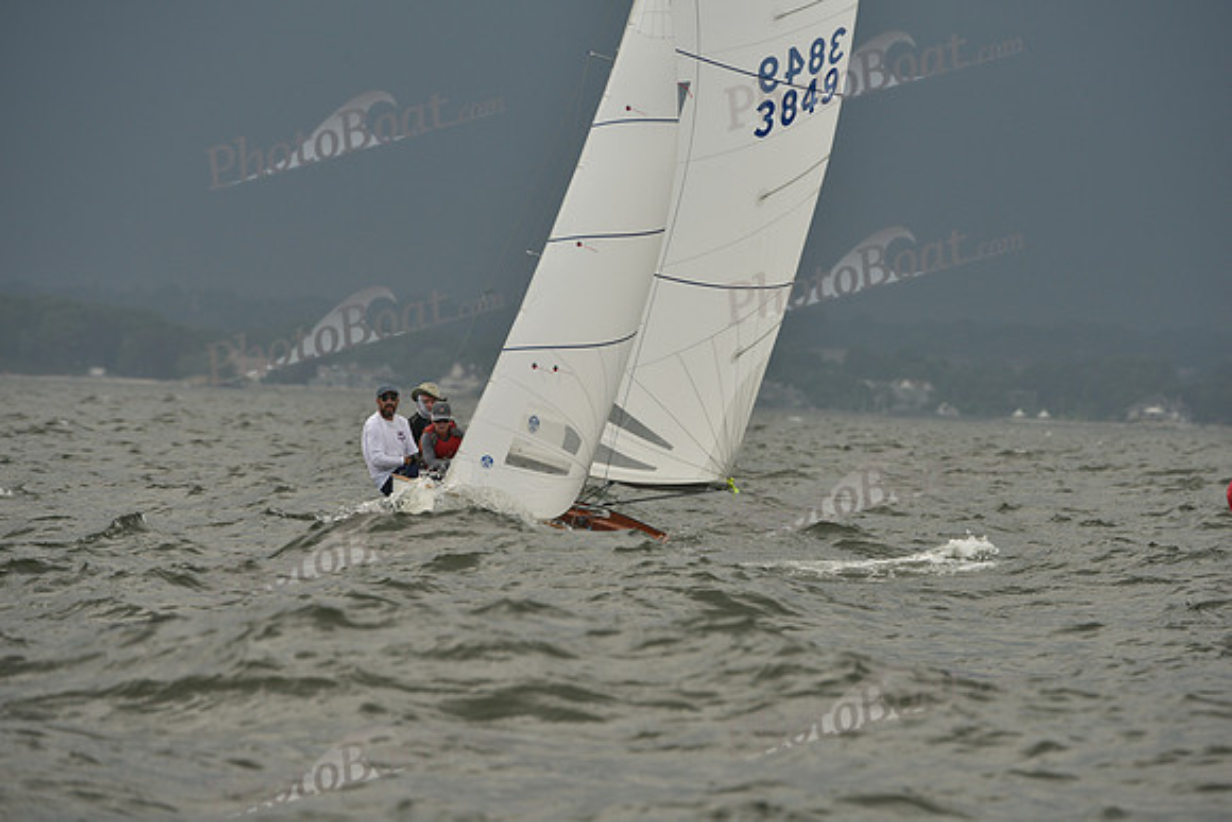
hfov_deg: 5.2
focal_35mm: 400
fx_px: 13691
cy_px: 411
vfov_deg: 3.4
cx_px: 616
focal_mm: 400
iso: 320
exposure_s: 1/800
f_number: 8
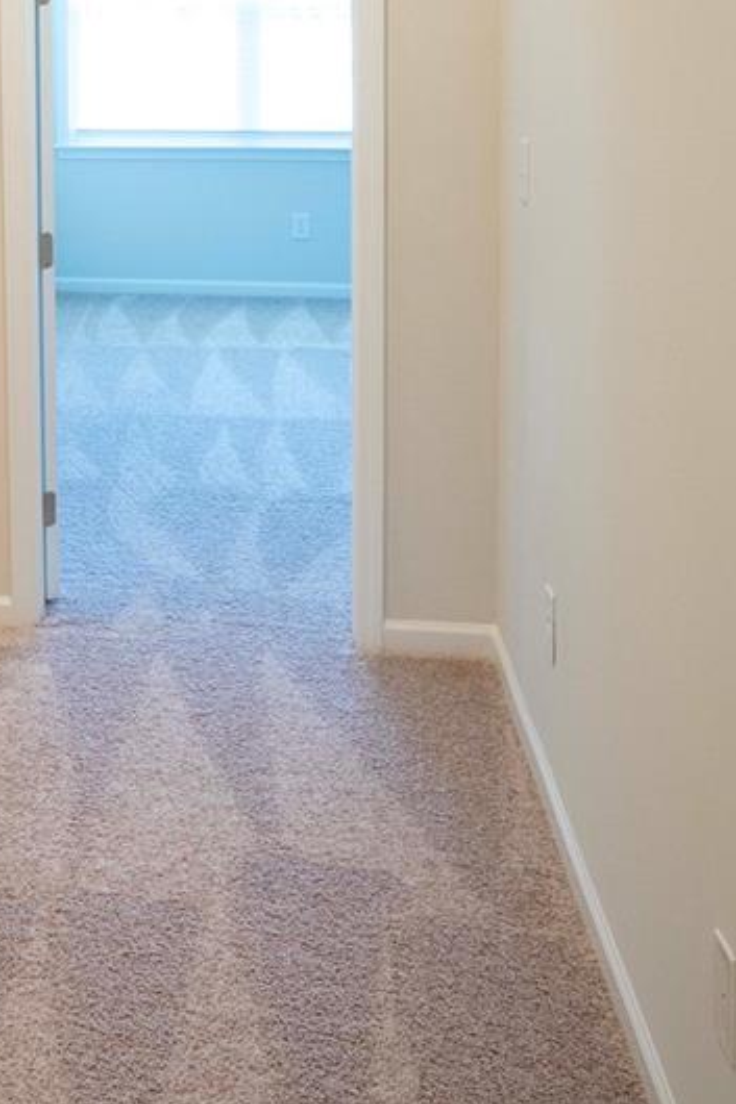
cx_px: -198
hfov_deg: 21.3
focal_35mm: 58
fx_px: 1780
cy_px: 94
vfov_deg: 32.6
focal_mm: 20
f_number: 4
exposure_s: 1/80
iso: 1000
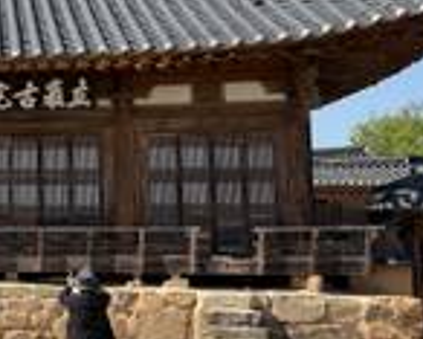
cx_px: -191
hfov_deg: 21.3
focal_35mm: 77
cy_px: 145
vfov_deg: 19.9
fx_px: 965
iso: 80
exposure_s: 1/3953
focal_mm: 6.76
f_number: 1.78
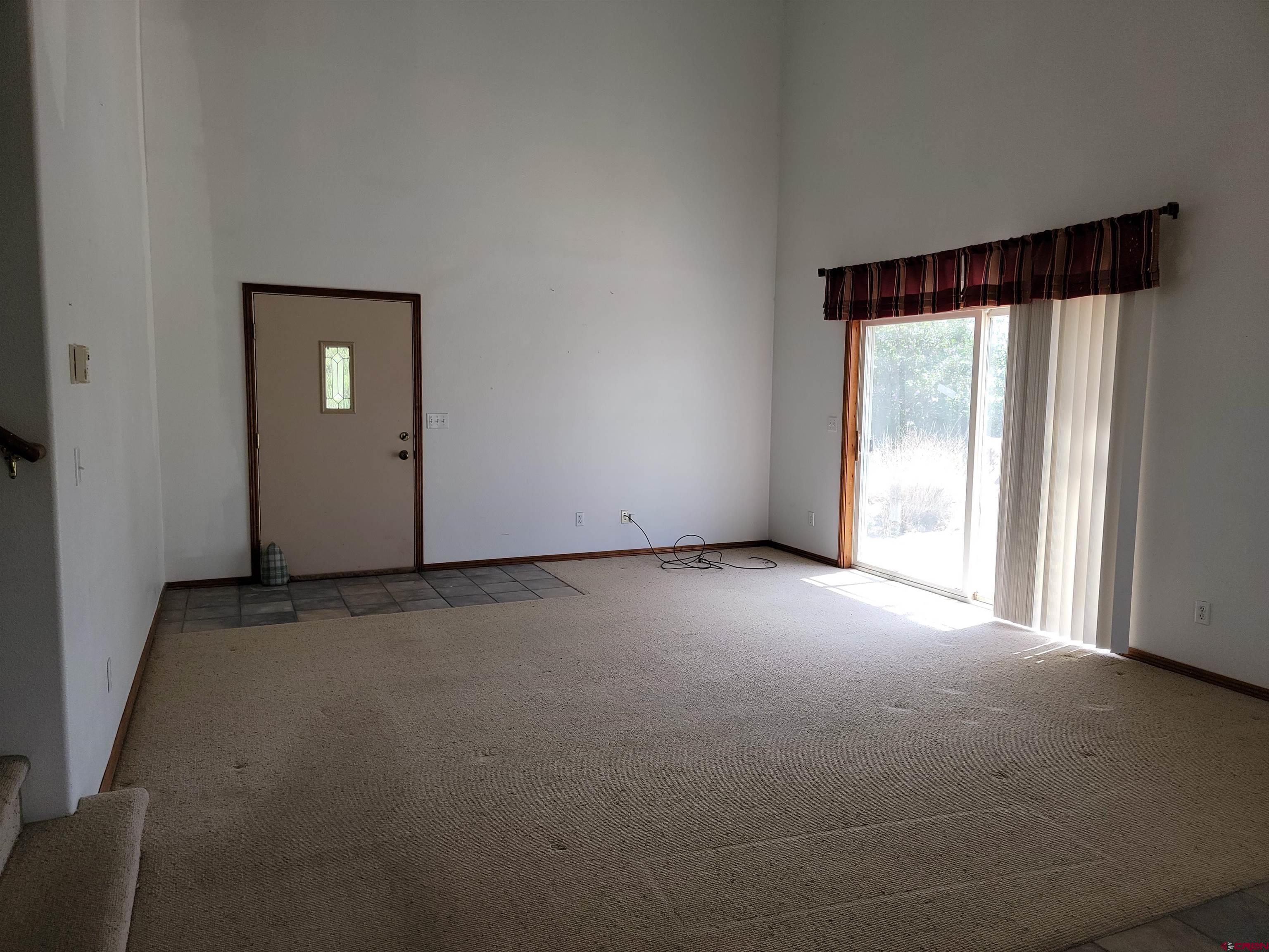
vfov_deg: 56.8
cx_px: 634
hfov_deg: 71.6
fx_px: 880
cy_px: 476
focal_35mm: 24
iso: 25
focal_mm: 6.7
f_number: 1.8
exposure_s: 1/120
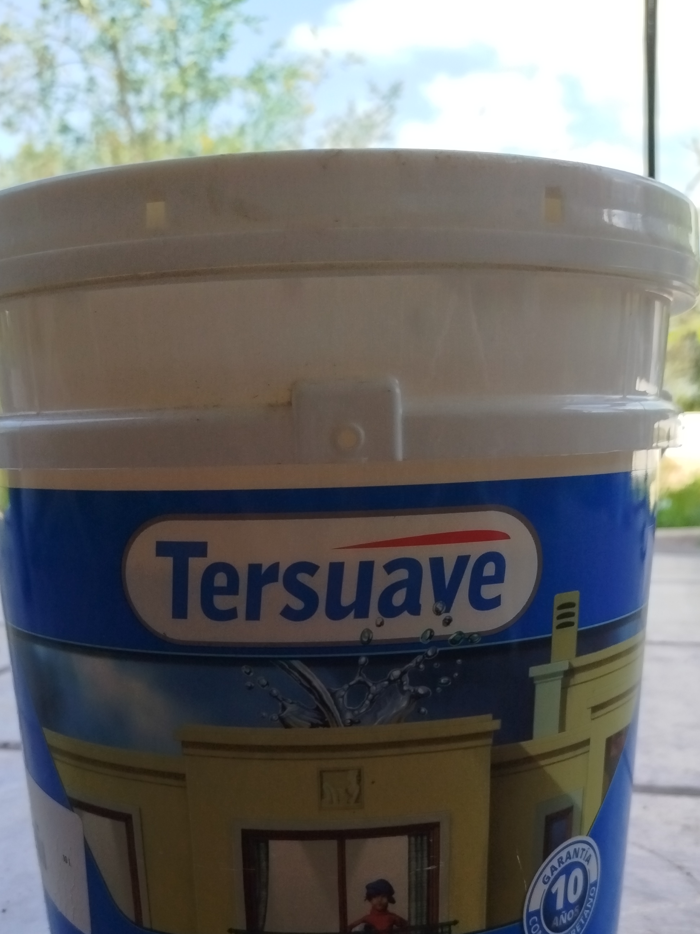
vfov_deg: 48.4
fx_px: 998
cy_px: 692
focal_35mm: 37
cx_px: 327
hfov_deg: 38.6
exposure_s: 1/372
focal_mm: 5.31
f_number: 1.7
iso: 50
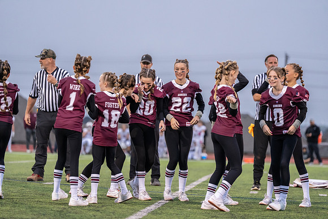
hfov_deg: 13.2
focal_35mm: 155
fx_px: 1412
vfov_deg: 8.9
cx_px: 164
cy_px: 110
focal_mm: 155
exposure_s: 1/1250
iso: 3200
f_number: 2.8
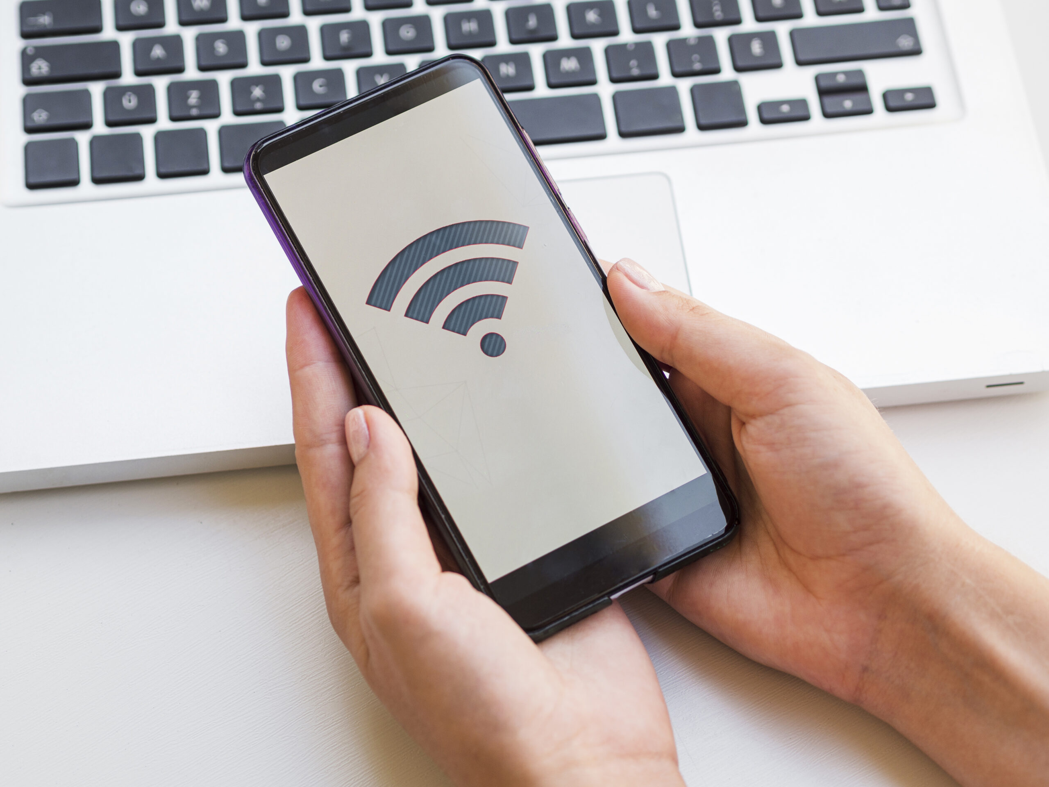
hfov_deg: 21.8
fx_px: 2727
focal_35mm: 90
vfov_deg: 16.4
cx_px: 524
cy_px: 394
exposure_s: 1/160
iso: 100
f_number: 2.5
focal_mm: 45
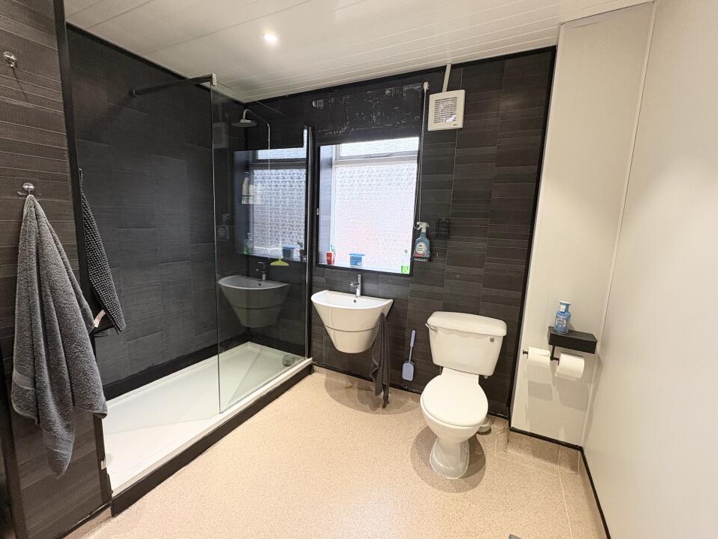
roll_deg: -2.0
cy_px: 267
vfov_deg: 81.7
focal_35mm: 15
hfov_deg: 98.2
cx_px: 359
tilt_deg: -8.3
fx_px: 311
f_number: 2.2
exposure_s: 1/50
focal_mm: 2.22
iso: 200
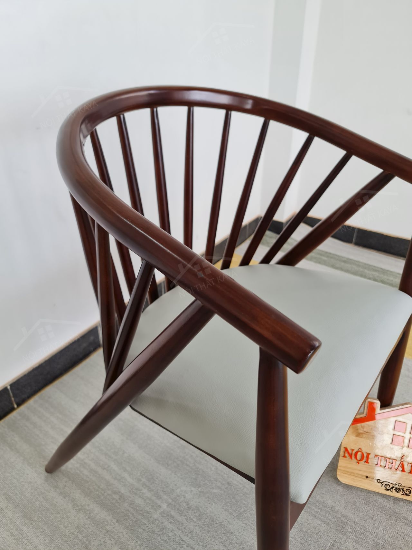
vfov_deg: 69.4
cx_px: 206
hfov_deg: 54.9
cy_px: 275
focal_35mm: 25
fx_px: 397
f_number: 1.8
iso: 50
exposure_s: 1/100
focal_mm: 7
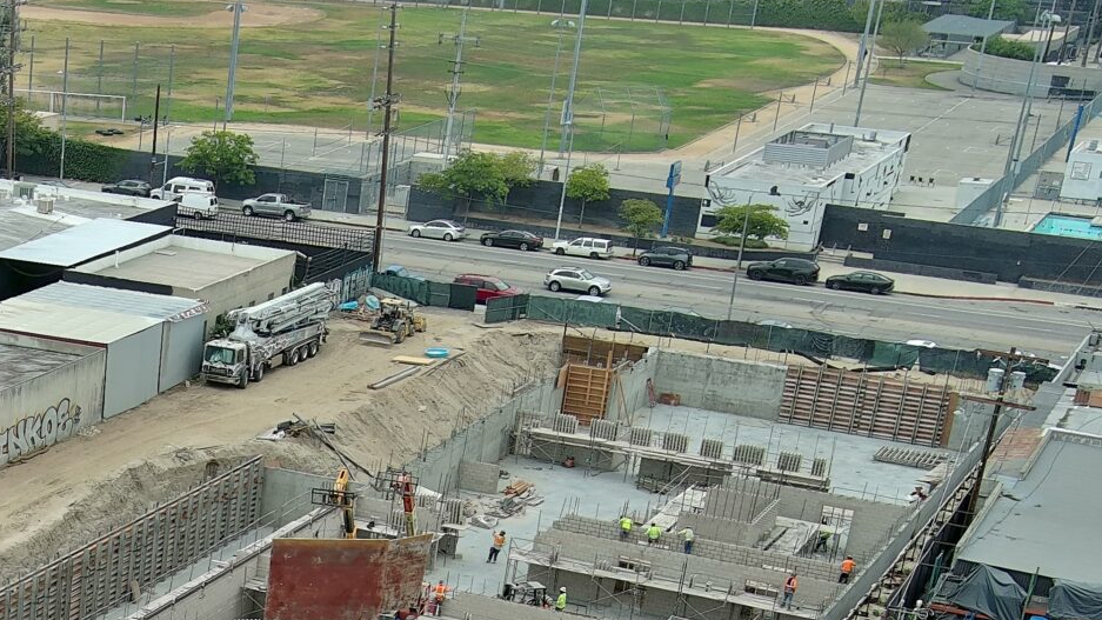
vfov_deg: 13.7
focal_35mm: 83
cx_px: -122
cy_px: 922
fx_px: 2425
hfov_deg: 23.9
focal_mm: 10.57
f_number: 2.8
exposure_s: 1/1215
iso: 100
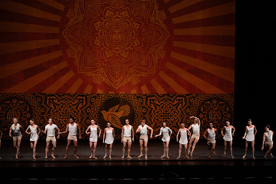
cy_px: 92
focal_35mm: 100
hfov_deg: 20.4
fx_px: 767
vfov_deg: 13.7
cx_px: 138
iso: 6400
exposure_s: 1/400
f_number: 8
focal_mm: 100
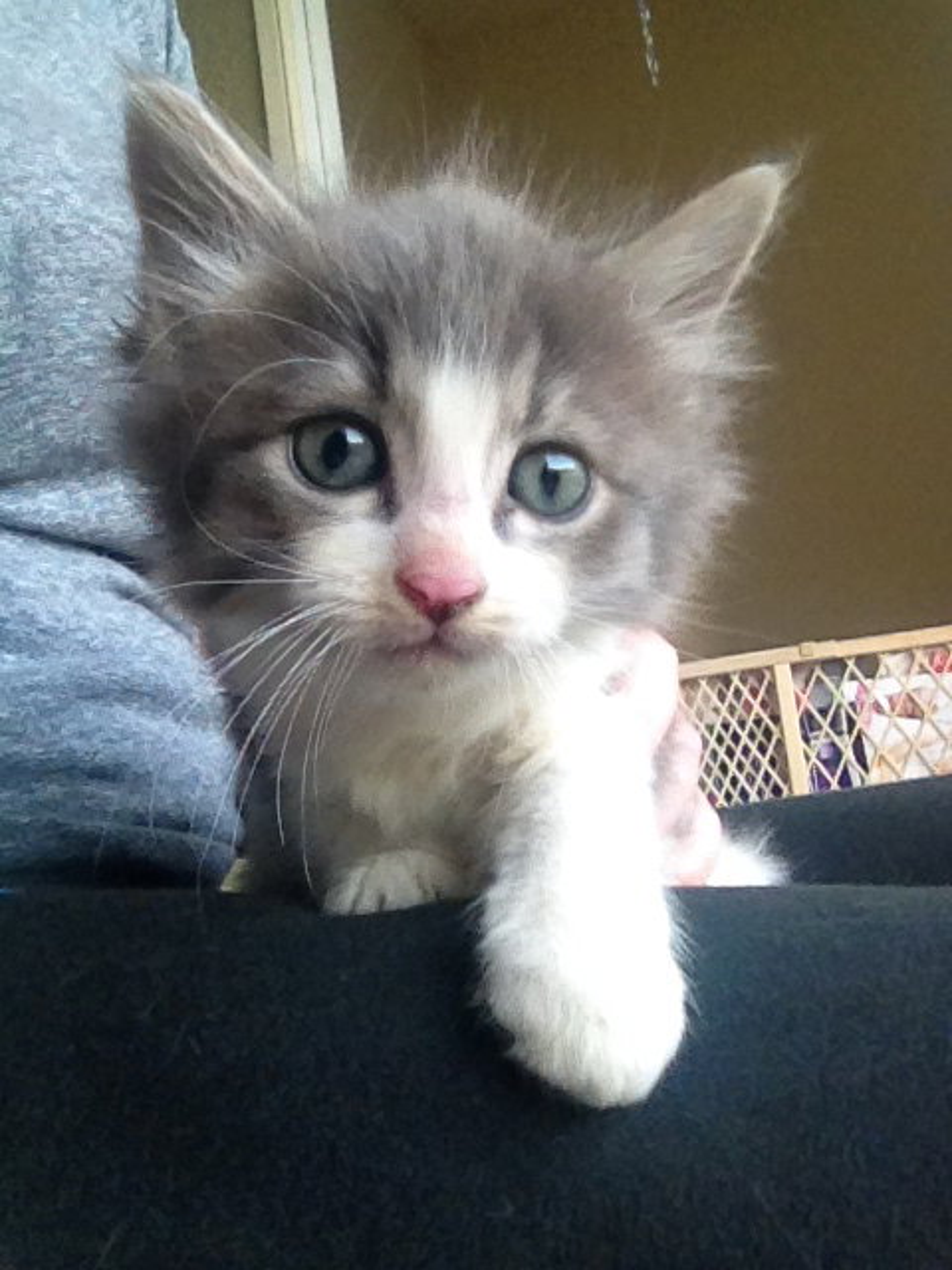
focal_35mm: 35
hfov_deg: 40.7
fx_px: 1283
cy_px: 635
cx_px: 476
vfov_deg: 52.6
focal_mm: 1.85
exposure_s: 1/40
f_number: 2.4
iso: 160
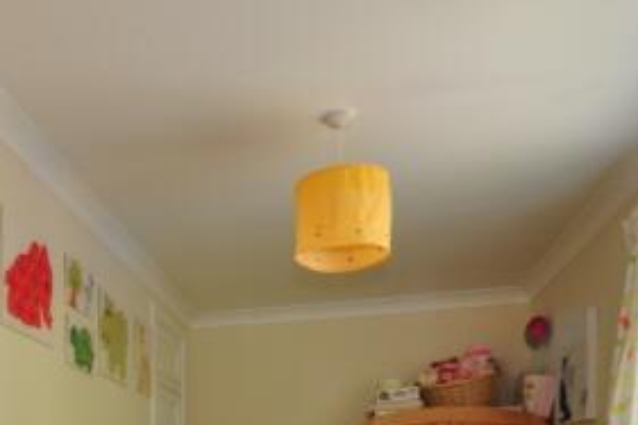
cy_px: 493
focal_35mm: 35
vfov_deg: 32.2
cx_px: 145
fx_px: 620
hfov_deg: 51.7
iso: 200
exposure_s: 1/1.3
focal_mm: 10
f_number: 13
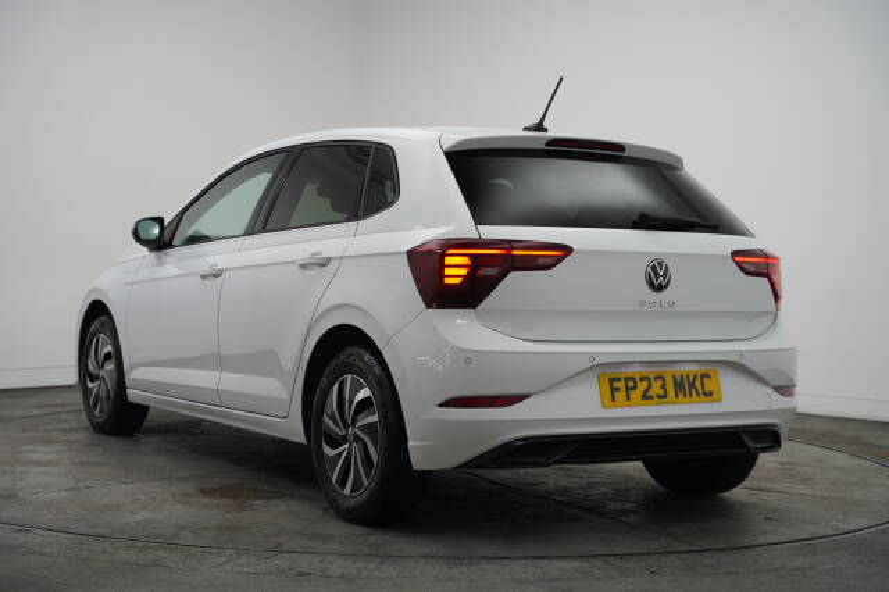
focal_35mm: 54
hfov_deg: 36.7
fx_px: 1340
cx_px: 444
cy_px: 296
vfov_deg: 24.9
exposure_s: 1/160
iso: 800
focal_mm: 54.3
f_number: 4
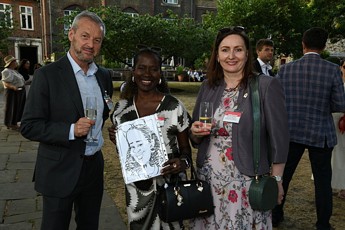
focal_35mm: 35
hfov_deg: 54.4
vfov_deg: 37.8
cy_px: 115
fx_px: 335
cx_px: 172
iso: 400
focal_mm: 35
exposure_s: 1/40
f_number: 8
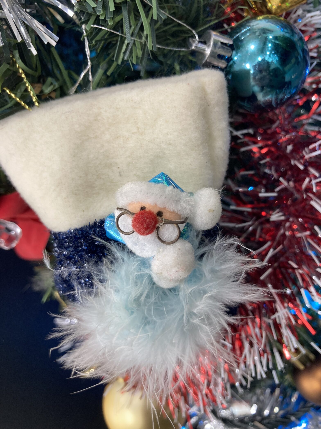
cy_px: 214
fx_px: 346
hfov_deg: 49.7
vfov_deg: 63.4
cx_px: 160
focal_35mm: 28
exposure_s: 1/60
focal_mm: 3.99
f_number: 1.8
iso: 80
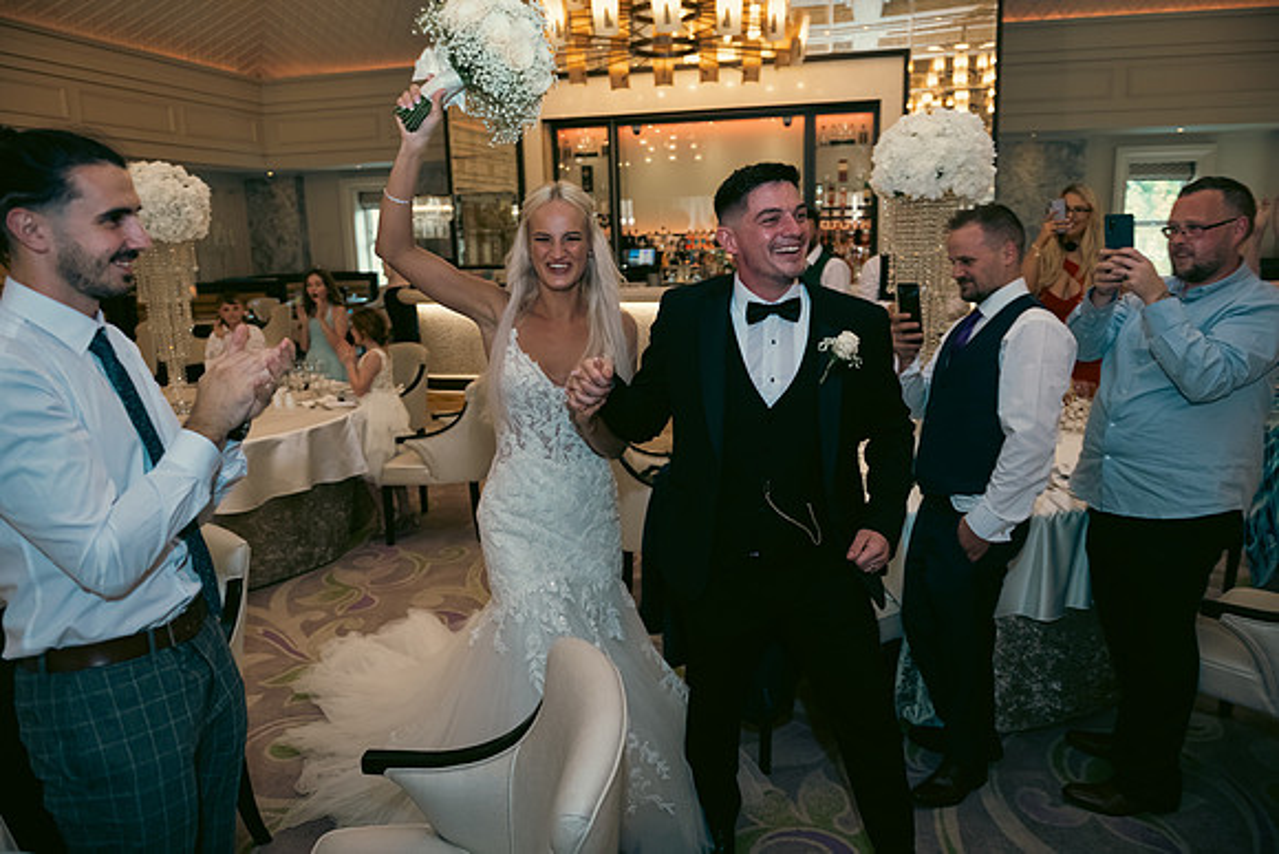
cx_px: 640
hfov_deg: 73.7
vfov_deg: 53.2
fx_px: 853
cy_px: 427
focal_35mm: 24
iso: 800
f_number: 3.5
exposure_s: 1/160
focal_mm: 24
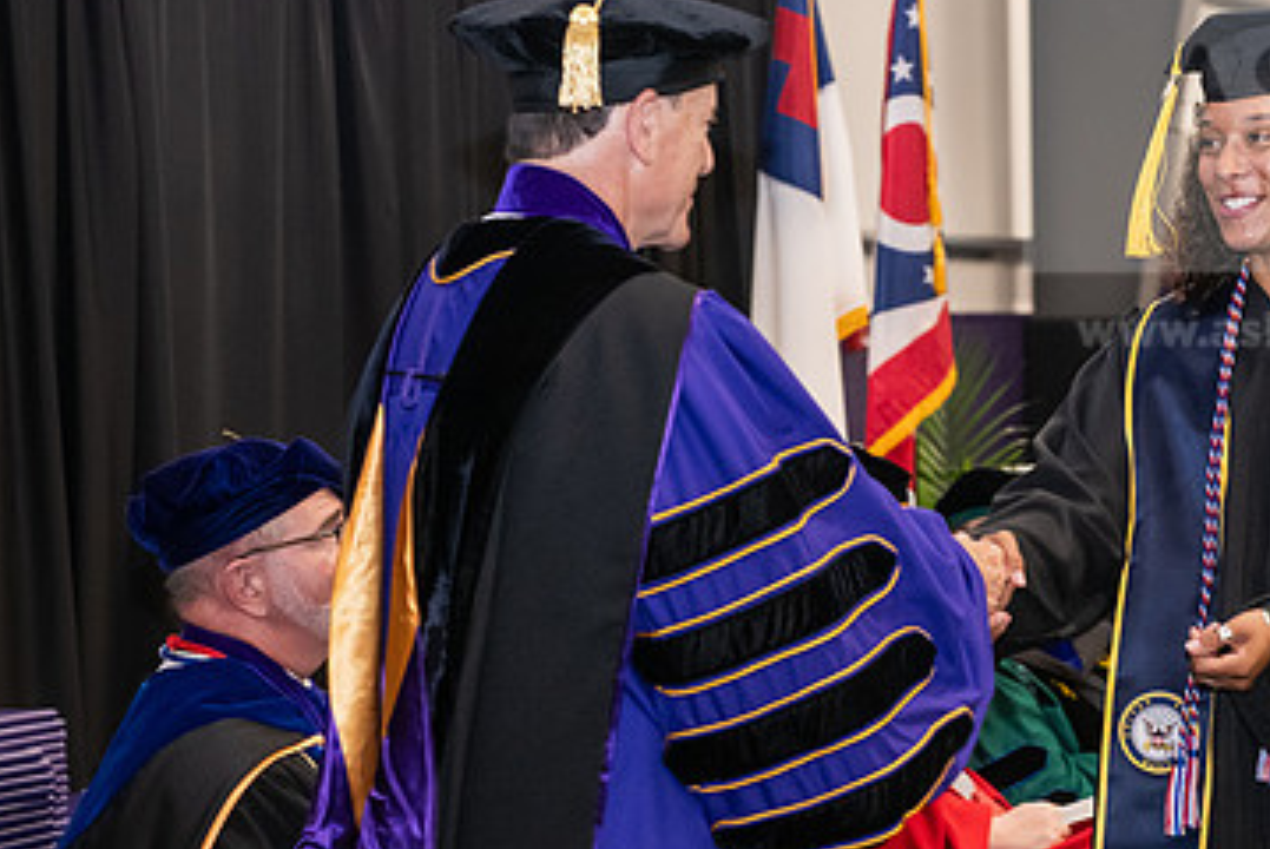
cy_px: 405
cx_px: 916
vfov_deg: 12.1
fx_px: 3989
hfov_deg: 18.0
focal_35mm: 113
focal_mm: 70
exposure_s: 1/125
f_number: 5
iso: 2500
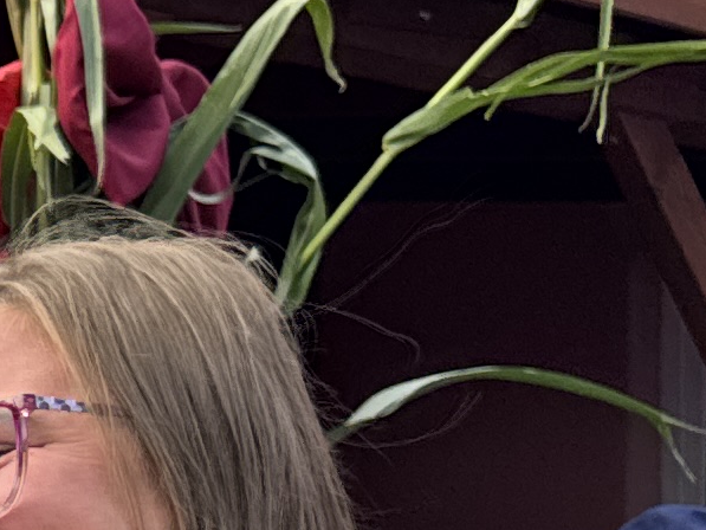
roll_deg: -0.1
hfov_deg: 10.4
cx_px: -1047
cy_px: 797
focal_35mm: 162
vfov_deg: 8.9
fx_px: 3305
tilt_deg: -0.2
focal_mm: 6.76
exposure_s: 1/558
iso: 80
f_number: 1.78
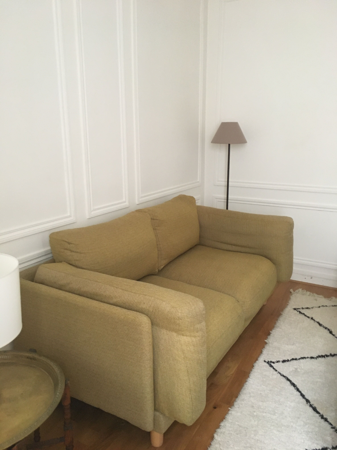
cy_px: 225
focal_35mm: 29
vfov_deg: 61.7
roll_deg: +1.0
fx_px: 376
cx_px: 168
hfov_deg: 48.2
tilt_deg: -14.3
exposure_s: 1/17
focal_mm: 4.15
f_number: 2.2
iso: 200
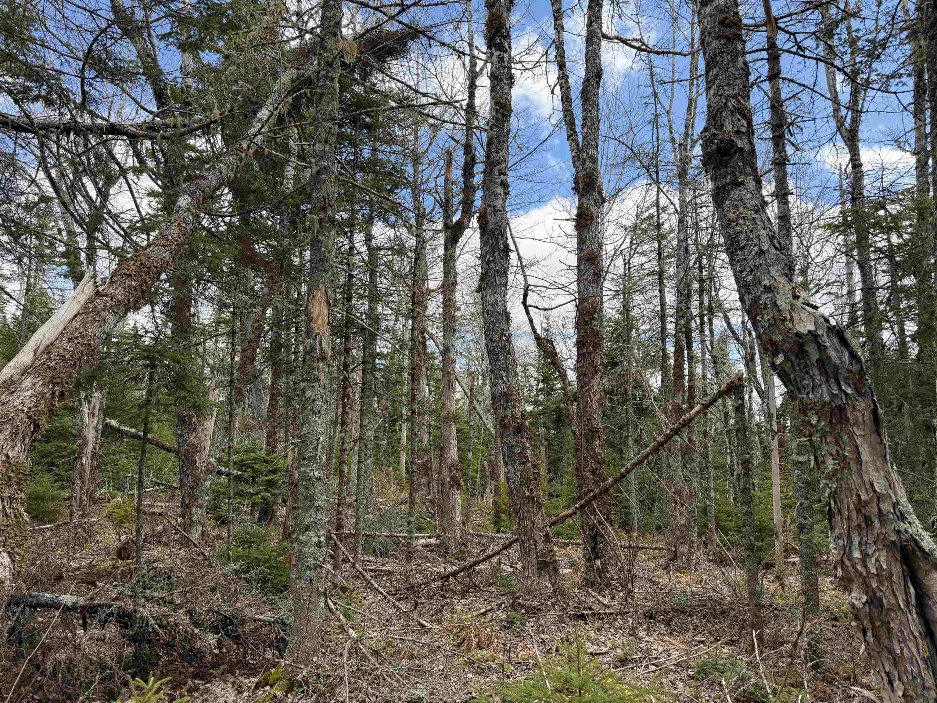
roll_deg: -1.0
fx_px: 650
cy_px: 352
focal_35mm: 24
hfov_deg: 71.6
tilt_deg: +10.3
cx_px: 468
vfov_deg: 56.8
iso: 100
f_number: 1.78
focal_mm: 6.76
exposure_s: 1/1727
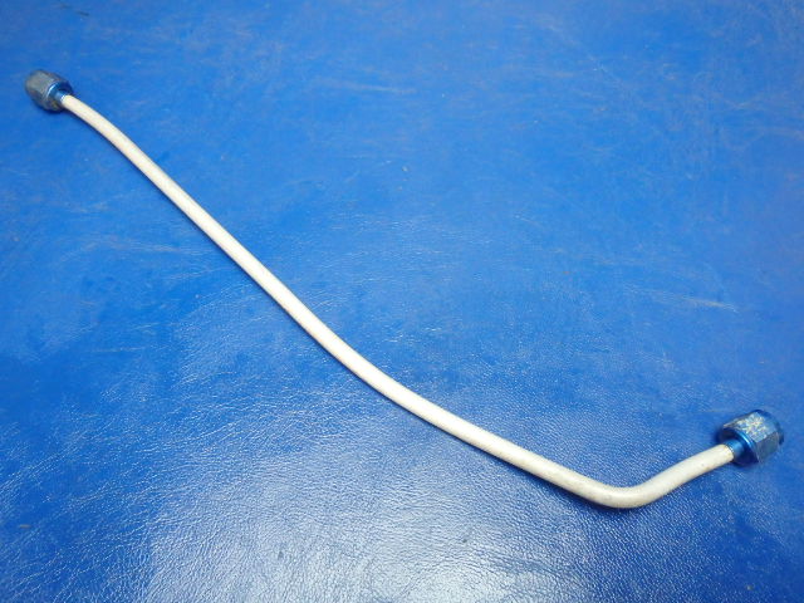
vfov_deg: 49.7
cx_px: 402
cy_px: 302
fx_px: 650
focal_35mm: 28
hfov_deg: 63.4
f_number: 3.9
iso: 800
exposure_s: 1/30
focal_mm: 5
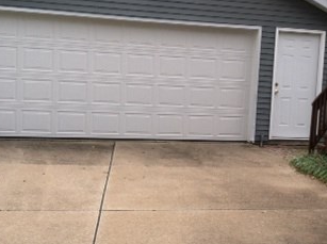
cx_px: 228
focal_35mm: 73
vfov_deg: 20.1
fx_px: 688
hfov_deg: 26.5
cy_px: 131
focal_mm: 3.85
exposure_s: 1/204
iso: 80
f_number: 2.8
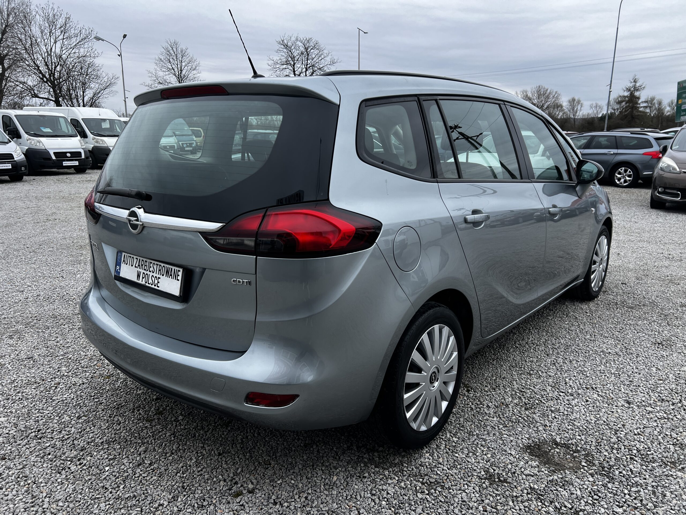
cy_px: 258
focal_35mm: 26
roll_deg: -0.8
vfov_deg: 53.1
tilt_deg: -12.3
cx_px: 343
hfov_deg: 67.3
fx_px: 515
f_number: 1.5
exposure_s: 1/1252
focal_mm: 5.7
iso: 50
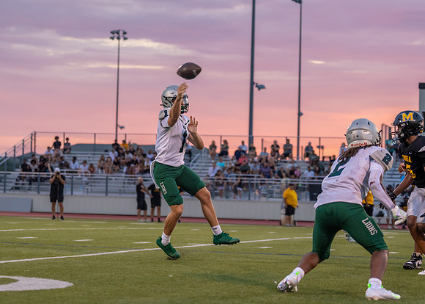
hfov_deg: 16.4
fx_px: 1473
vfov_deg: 11.8
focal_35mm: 122
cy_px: 157
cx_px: 176
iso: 1250
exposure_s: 1/1000
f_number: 2.8
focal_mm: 79
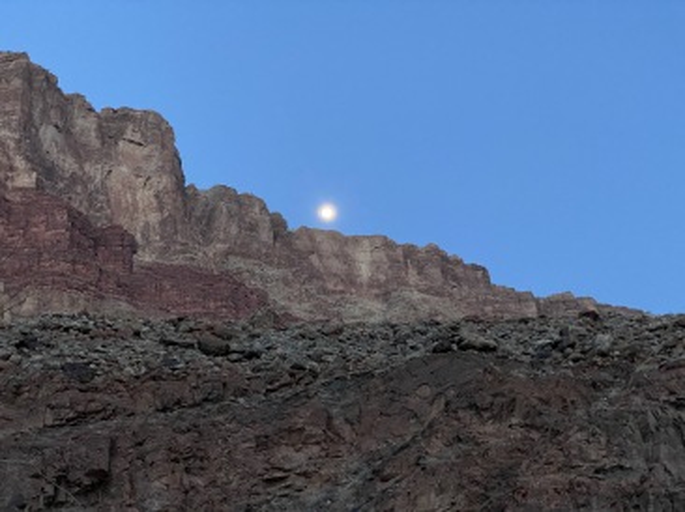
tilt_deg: +28.3
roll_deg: +0.1
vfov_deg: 28.0
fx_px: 1028
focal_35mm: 52
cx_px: 342
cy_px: 256
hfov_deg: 36.8
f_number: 2
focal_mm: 6
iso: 800
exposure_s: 1/30
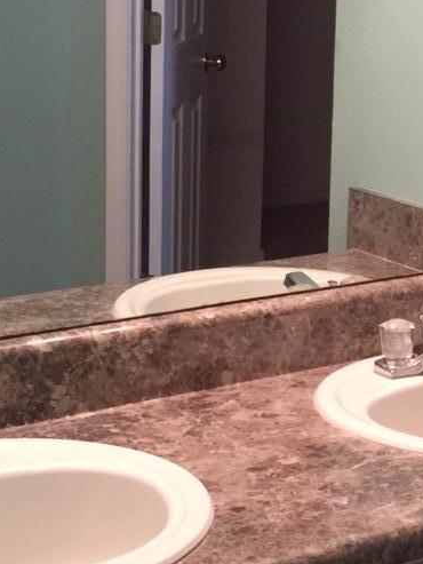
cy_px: 236
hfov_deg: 15.1
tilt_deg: -11.4
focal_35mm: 96
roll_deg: -0.9
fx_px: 1563
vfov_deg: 20.4
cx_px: 441
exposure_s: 1/15
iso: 125
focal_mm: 4.15
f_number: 2.2
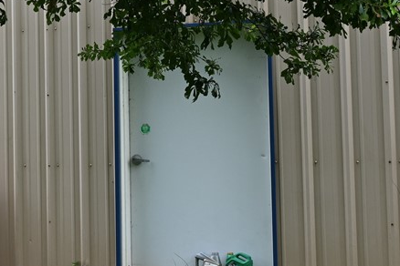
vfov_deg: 11.5
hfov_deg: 16.4
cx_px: -106
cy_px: 50
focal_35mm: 119
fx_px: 1322
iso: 100
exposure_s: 1/100
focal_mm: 24
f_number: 5
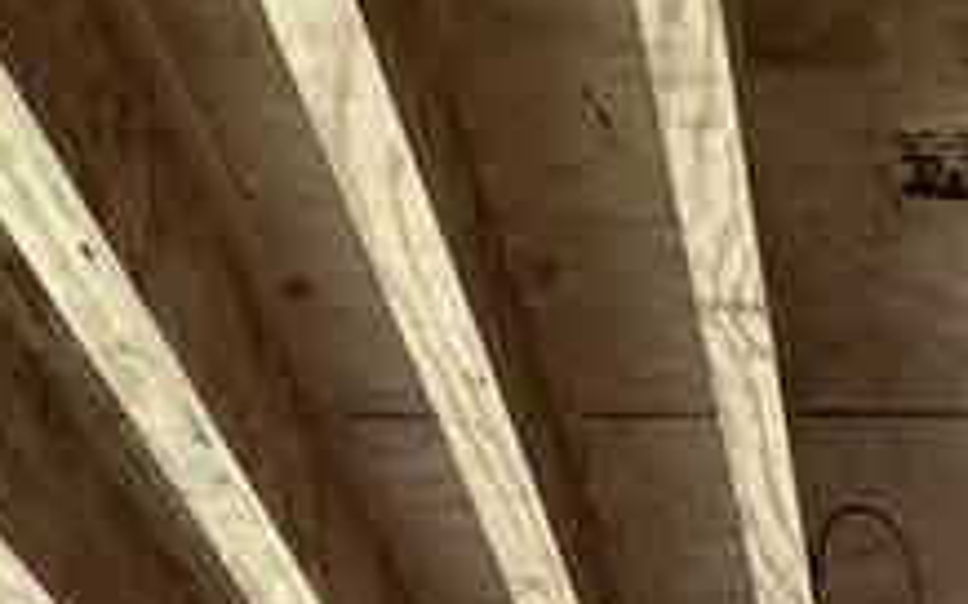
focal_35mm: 87
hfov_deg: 21.1
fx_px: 2294
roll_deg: +5.2
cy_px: 1905
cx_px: 1328
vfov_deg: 10.1
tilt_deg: -4.8
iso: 400
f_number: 2.2
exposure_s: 1/60
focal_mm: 2.22
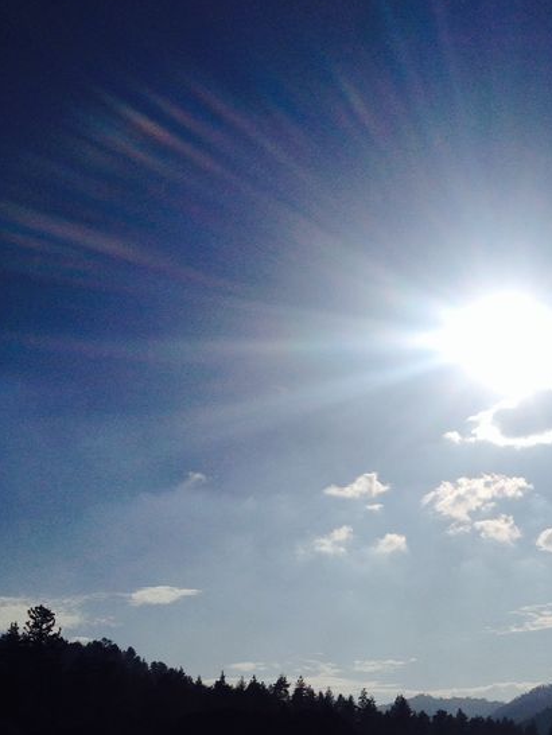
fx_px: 1360
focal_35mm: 64
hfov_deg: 22.4
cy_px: 636
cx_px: 502
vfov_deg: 29.2
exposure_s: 1/18519
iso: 50
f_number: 2.4
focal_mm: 4.28
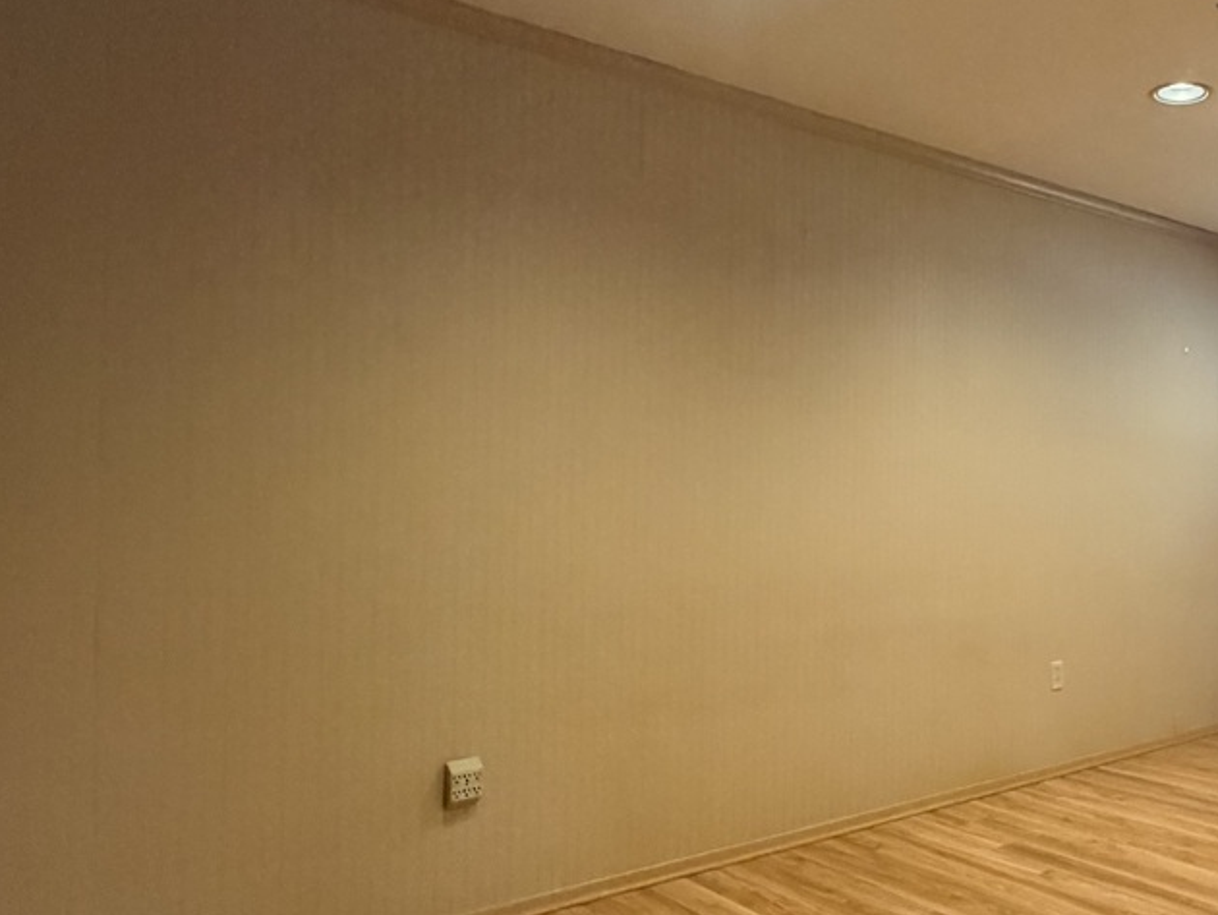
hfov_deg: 51.6
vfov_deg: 44.2
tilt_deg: +0.5
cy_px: 474
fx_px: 1126
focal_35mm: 32
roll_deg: -0.1
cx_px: 1044
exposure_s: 1/60
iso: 500
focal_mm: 2.22
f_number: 2.2
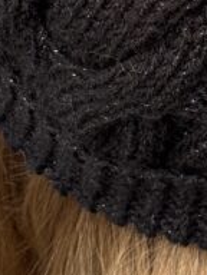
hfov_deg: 7.4
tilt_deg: -33.7
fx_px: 1595
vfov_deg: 9.6
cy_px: -165
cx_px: 216
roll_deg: +0.4
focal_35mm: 200
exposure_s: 1/172
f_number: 1.78
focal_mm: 6.76
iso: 80
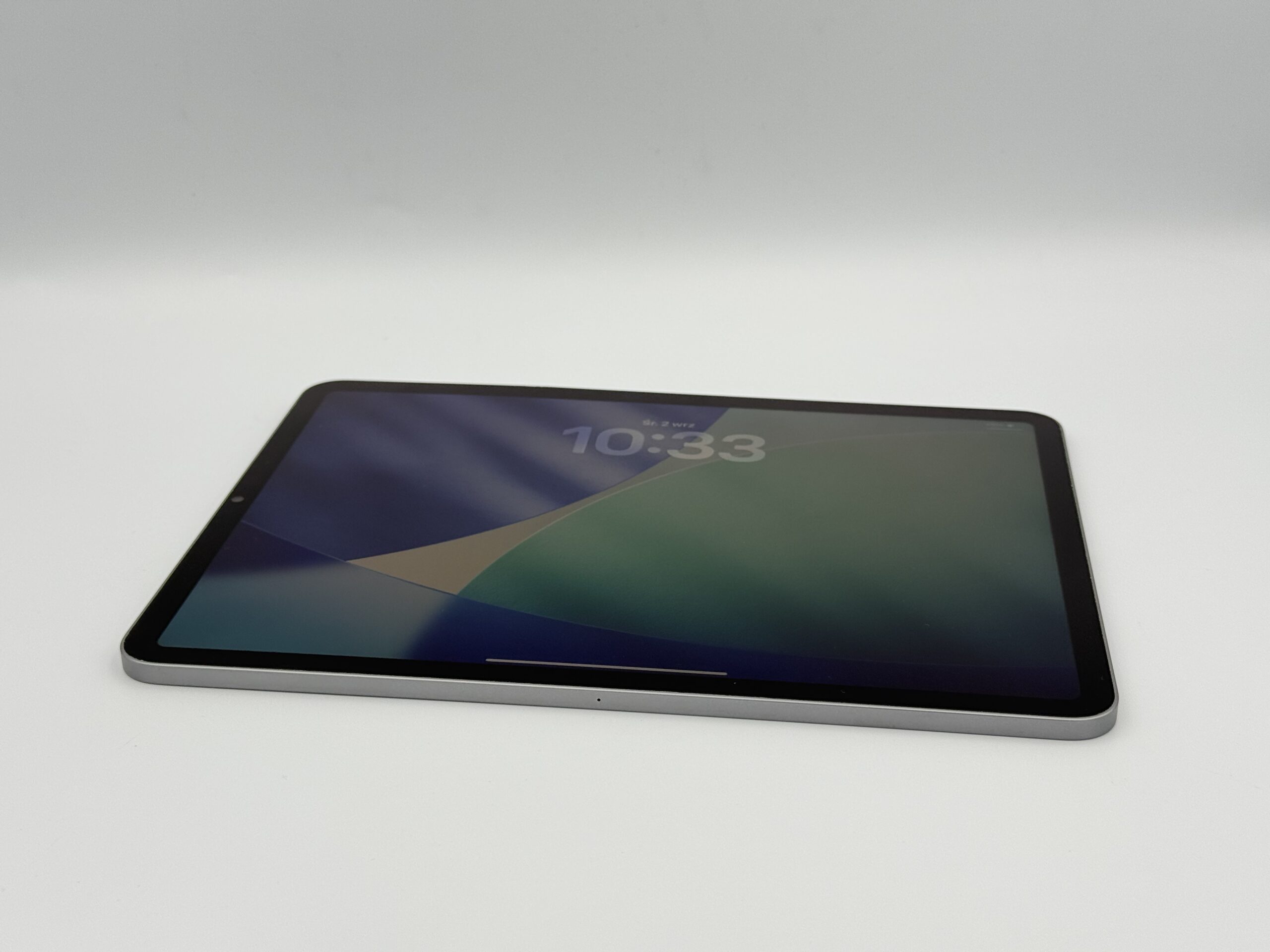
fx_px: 1761
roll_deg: +0.7
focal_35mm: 48
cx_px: 635
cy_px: 476
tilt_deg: -25.0
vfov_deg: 30.3
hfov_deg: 39.7
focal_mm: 6.76
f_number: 1.78
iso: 80
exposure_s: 1/493
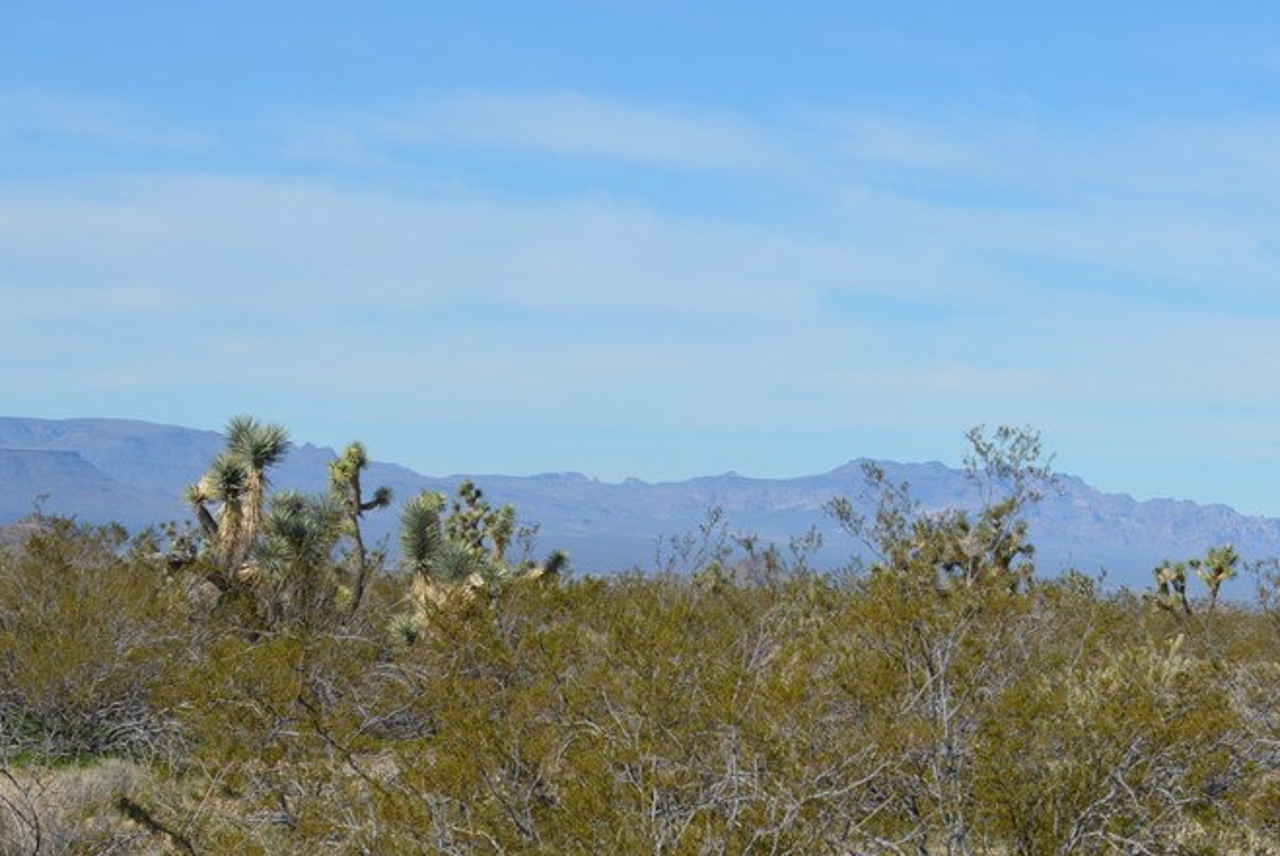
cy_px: 475
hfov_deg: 15.0
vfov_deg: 10.1
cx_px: 879
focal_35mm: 136
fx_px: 4833
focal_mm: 55
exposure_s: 1/2000
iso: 400
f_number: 7.1
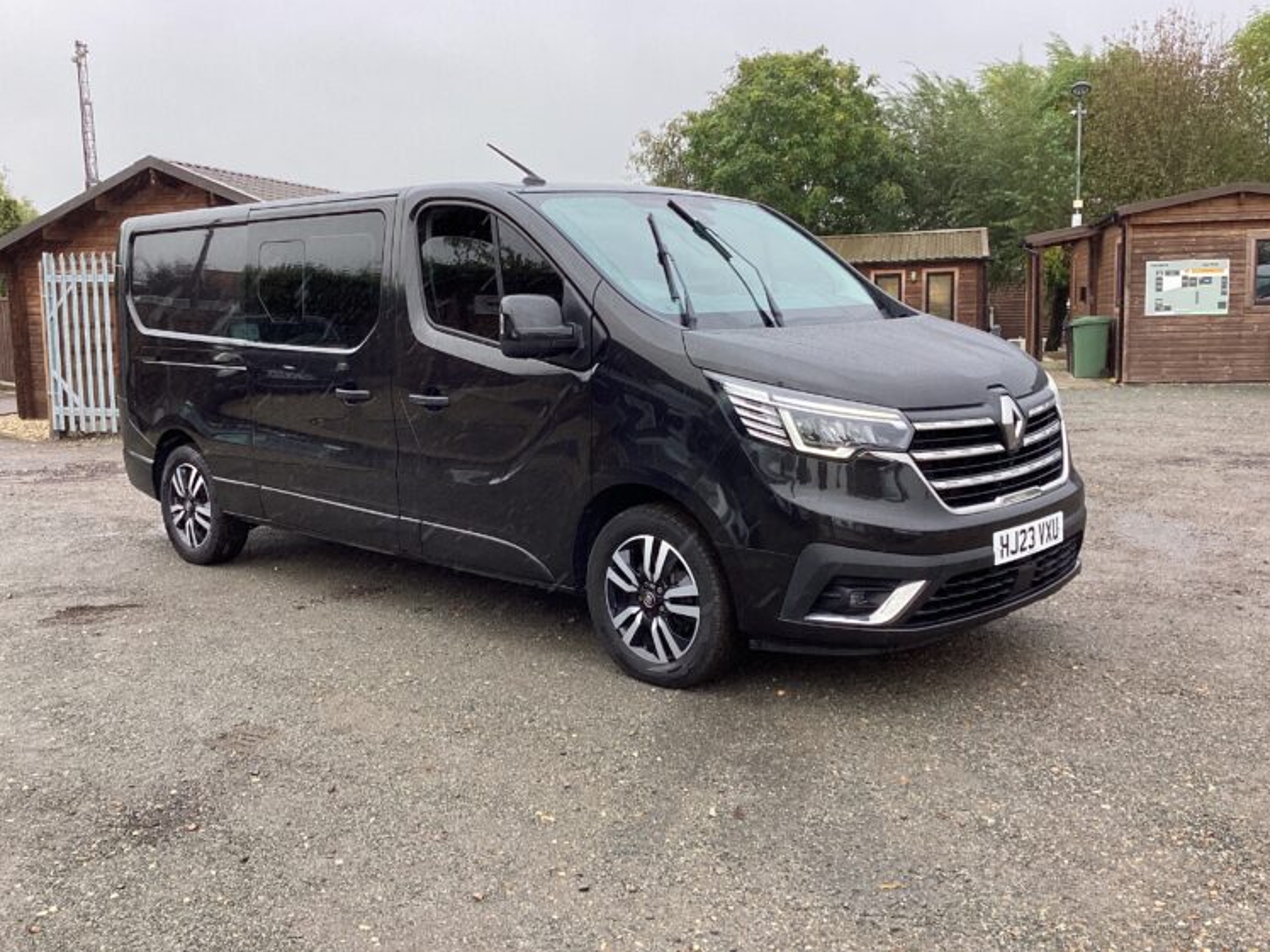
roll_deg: +1.8
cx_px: 635
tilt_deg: -6.4
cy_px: 449
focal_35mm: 33
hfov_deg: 55.4
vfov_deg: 42.9
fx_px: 1211
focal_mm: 3.3
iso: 32
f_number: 2.4
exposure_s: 1/100
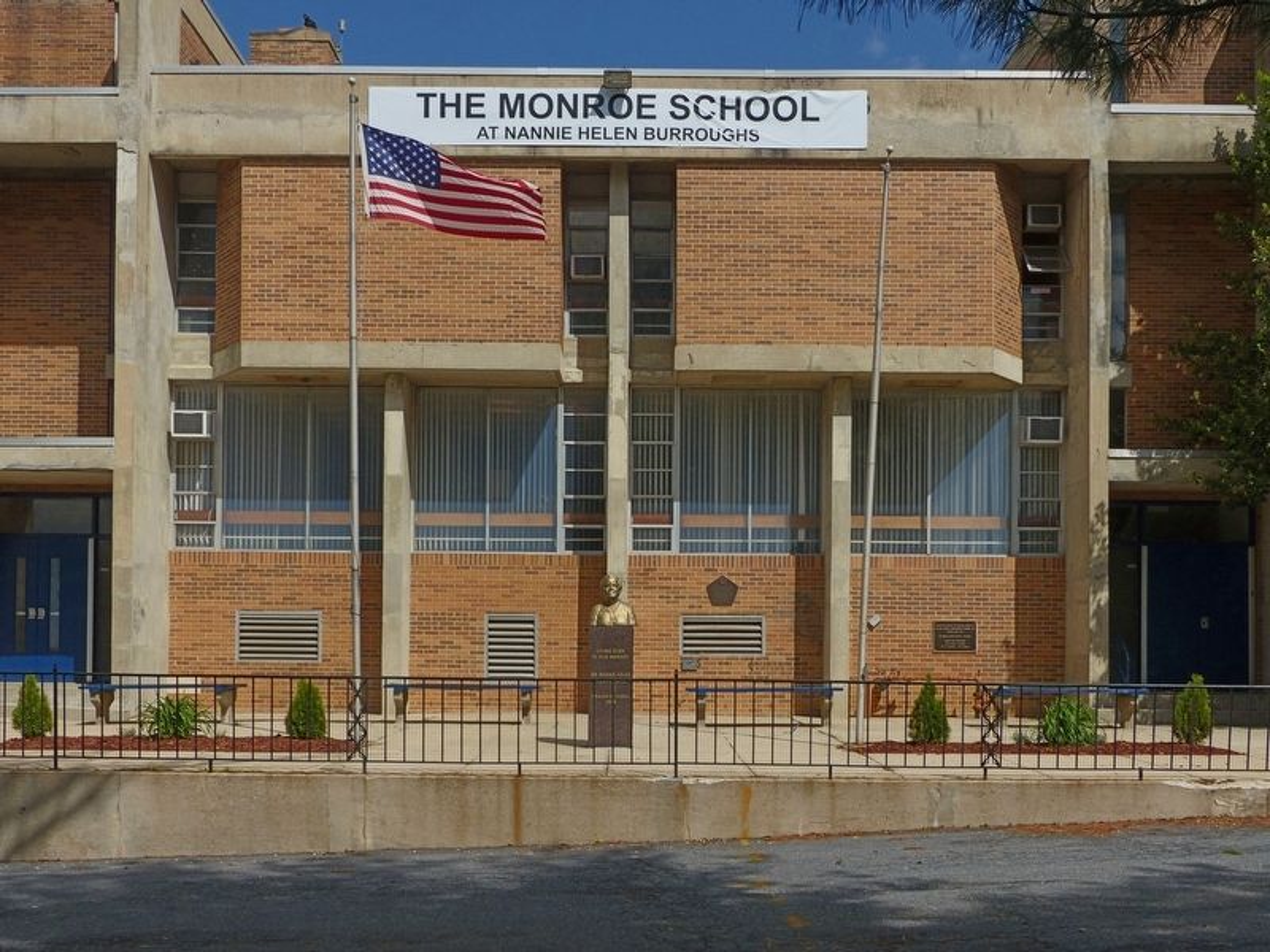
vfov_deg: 32.9
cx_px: 635
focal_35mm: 44
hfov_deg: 42.9
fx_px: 1614
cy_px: 476
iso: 100
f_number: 5
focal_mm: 7.8
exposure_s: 1/1600
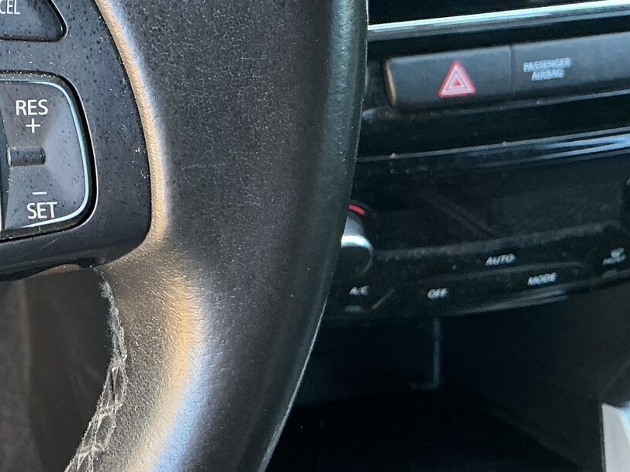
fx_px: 1110
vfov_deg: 23.6
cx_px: -16
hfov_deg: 29.4
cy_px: 78
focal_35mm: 61
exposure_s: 1/60
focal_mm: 3
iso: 100
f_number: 1.8
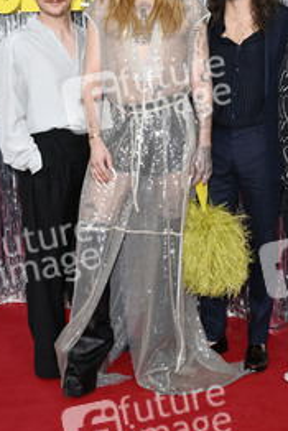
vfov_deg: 30.0
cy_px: 178
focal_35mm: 67
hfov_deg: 20.3
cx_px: 194
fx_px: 803
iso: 400
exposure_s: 1/250
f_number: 5.6
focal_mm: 44
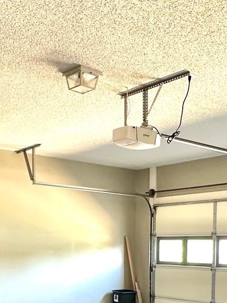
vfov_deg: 35.7
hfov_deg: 28.3
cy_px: 261
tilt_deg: -1.6
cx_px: 71
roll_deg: -0.3
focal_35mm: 51
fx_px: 446
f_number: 2.2
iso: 250
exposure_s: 1/60
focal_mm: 2.22
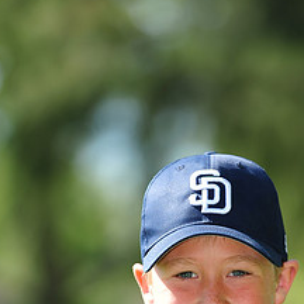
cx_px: 205
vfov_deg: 3.8
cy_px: 387
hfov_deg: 3.8
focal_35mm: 456
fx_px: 4531
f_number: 4.5
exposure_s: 1/640
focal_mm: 200
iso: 200
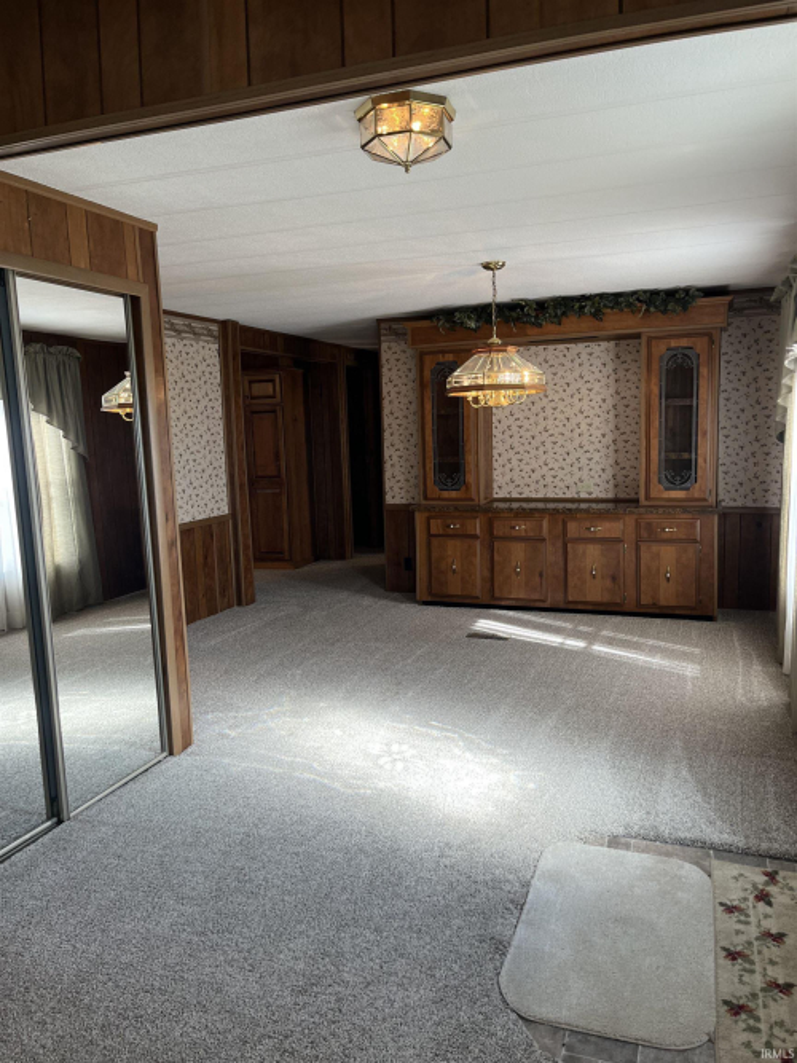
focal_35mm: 26
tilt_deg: -7.9
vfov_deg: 67.3
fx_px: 798
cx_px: 398
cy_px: 532
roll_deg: +1.8
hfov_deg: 53.0
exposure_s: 1/120
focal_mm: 5.1
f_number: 1.6
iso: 40
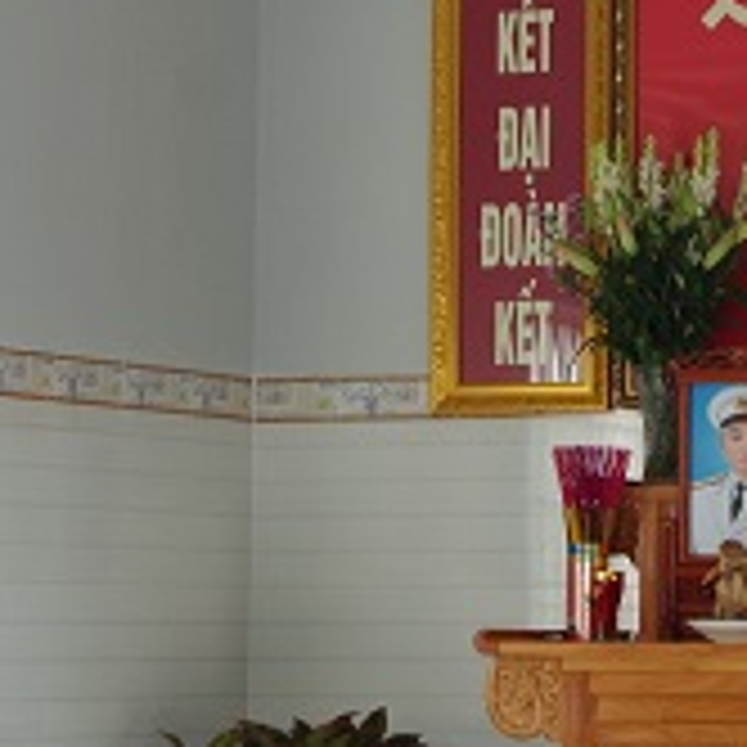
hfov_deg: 9.3
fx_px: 4590
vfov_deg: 9.2
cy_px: -155
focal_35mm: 188
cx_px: 680
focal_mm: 31
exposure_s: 1/100
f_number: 6.3
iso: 400
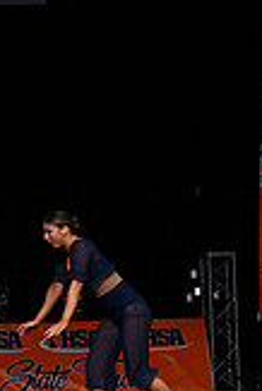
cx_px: -389
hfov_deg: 6.6
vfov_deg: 10.5
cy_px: 263
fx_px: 2135
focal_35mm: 196
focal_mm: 55
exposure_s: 1/1000
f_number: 4
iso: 8000
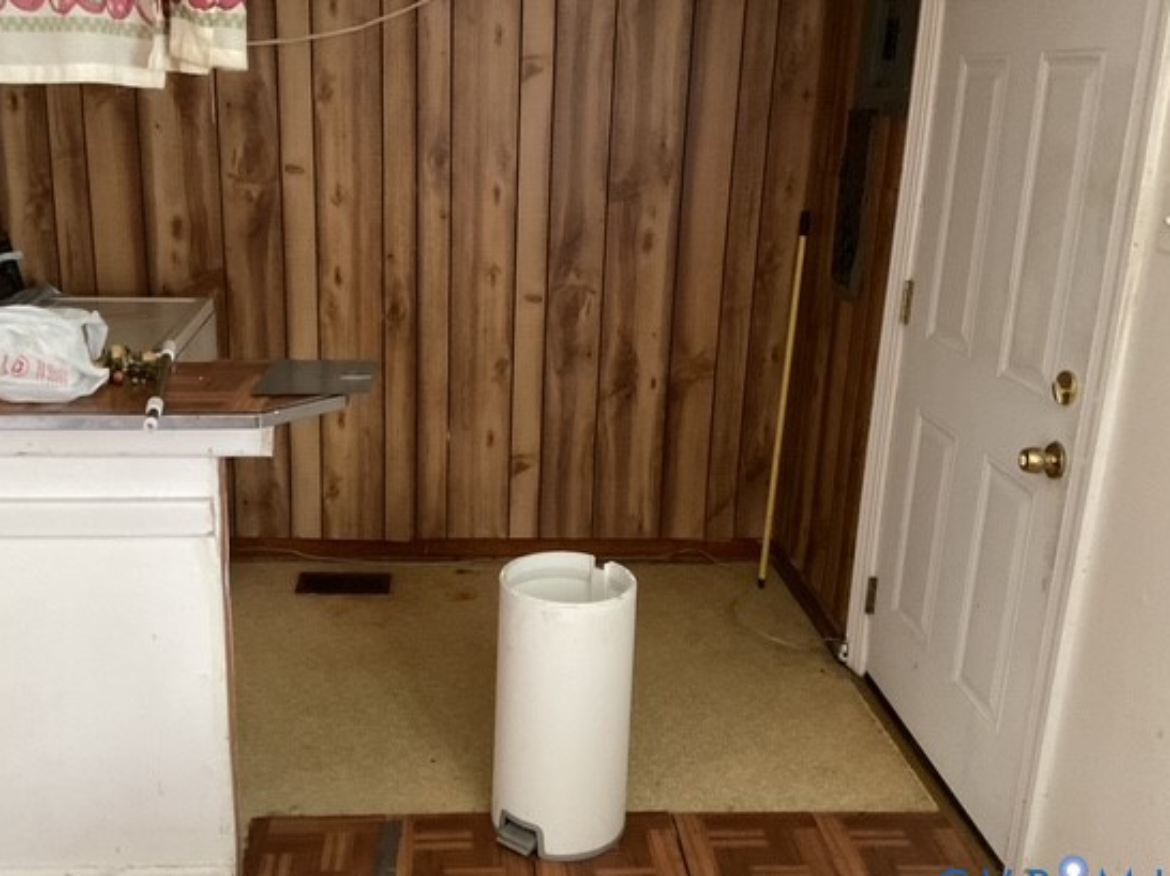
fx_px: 1149
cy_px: 411
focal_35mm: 34
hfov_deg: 53.9
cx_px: 525
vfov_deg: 41.7
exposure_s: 1/30
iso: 500
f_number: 1.8
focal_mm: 3
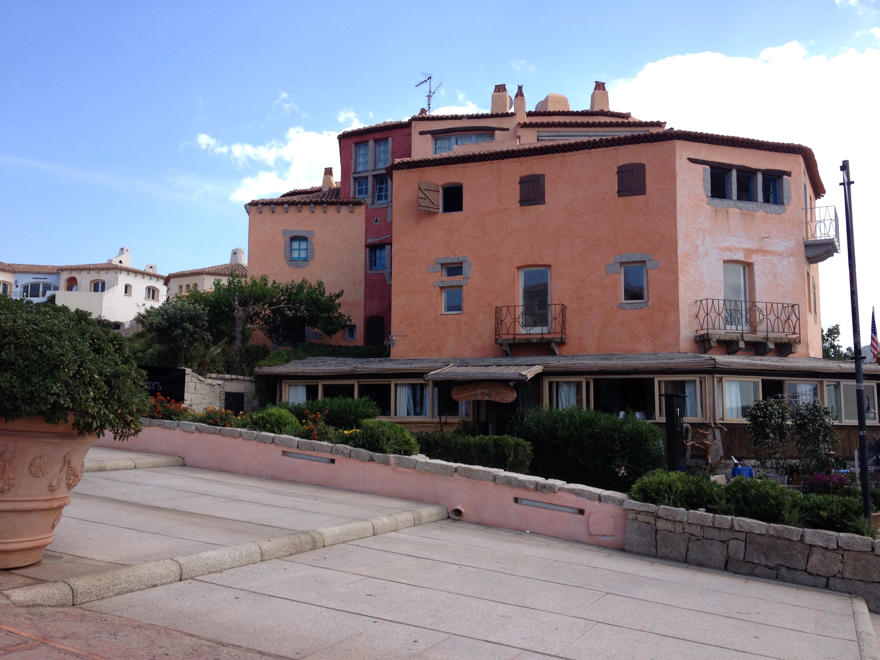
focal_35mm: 35
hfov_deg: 52.6
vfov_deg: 40.7
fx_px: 890
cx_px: 440
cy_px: 330
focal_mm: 4.28
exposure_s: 1/863
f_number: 2.4
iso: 50
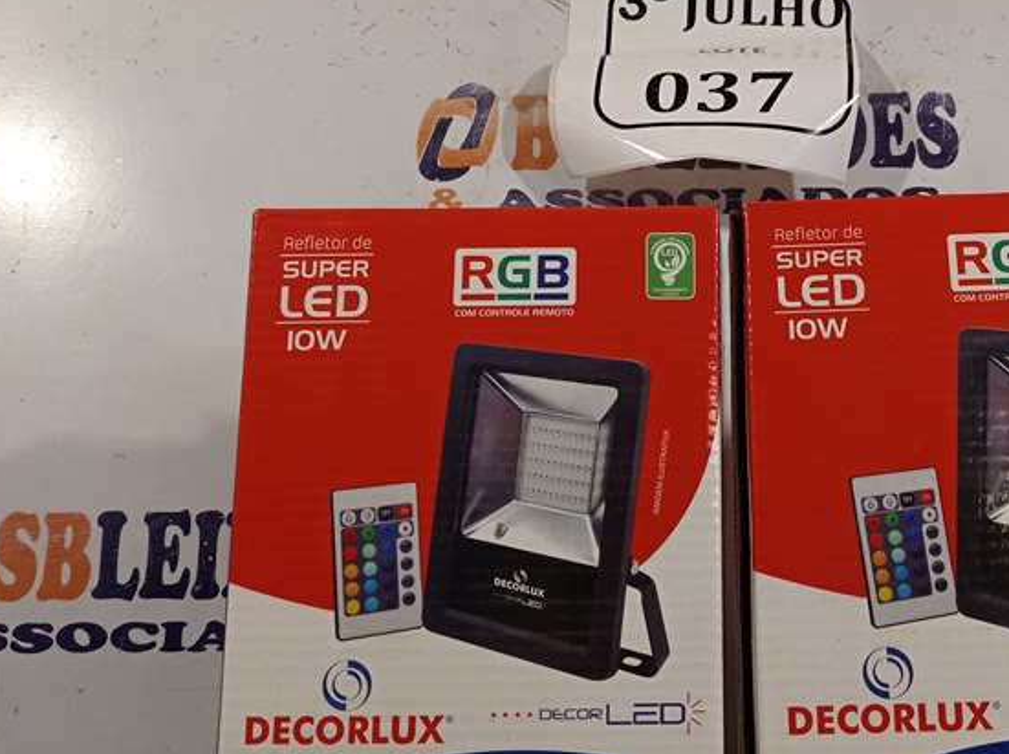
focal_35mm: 52
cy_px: 329
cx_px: 679
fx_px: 1514
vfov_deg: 28.0
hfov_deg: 36.4
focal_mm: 4.7
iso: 100
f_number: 1.79
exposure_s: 1/145
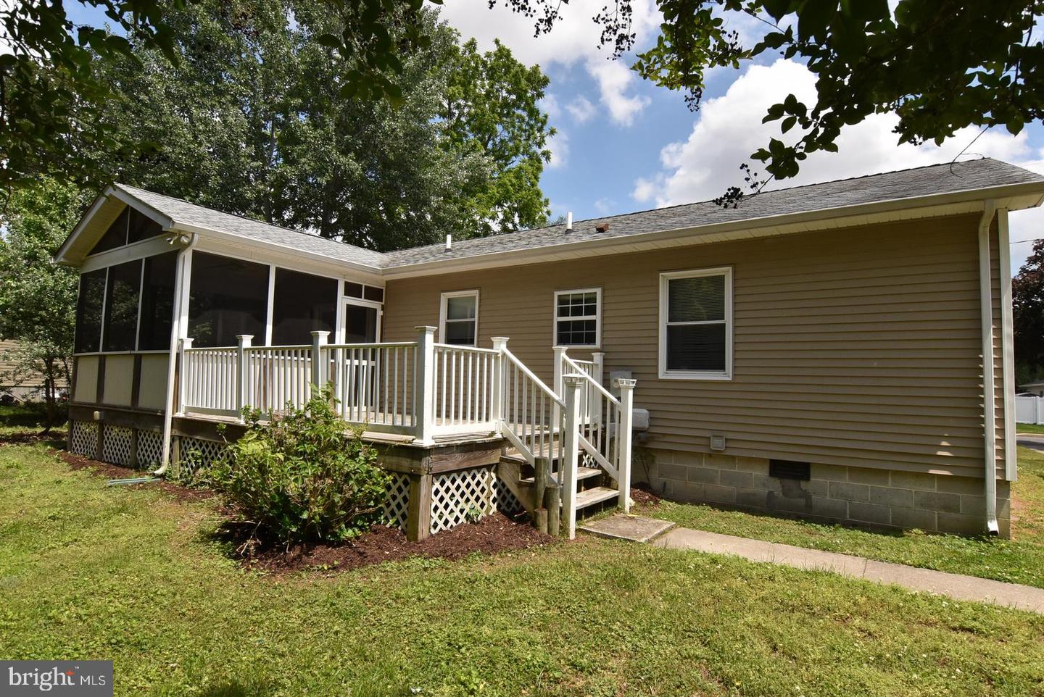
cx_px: 522
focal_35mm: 18
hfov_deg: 90.0
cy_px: 348
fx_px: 522
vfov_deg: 67.5
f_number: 16
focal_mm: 12
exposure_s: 1/1000
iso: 800
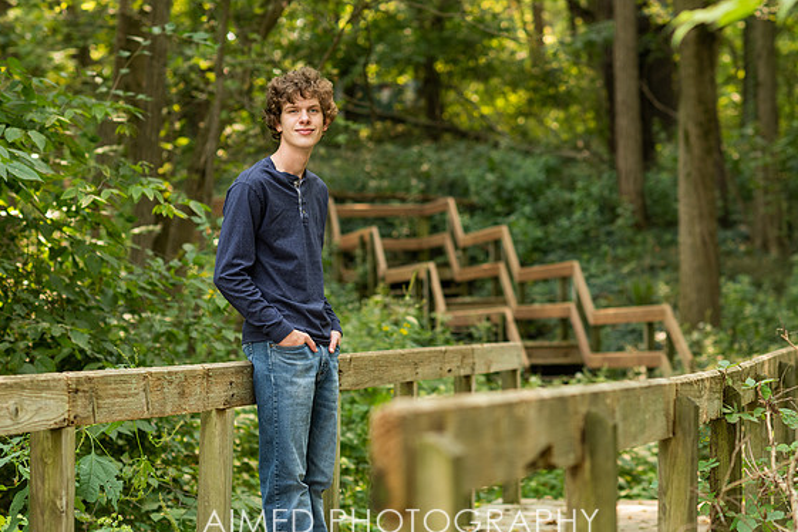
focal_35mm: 111
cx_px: 483
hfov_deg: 18.4
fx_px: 2460
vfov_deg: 12.3
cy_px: 259
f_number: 2.8
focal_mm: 85
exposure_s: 1/200
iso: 250
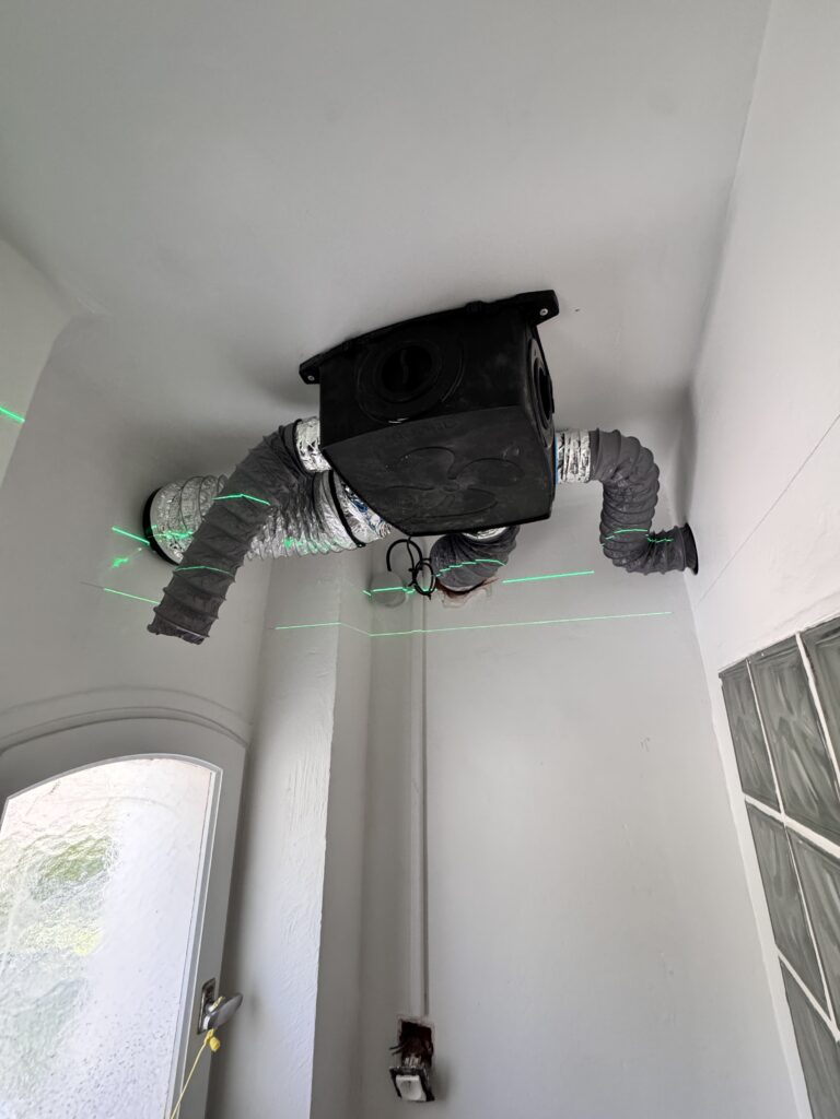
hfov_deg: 85.7
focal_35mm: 14
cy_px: 560
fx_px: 453
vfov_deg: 102.1
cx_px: 420
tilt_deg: +20.0
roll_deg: -0.1
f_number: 2.2
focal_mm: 2.22
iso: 320
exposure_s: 1/60
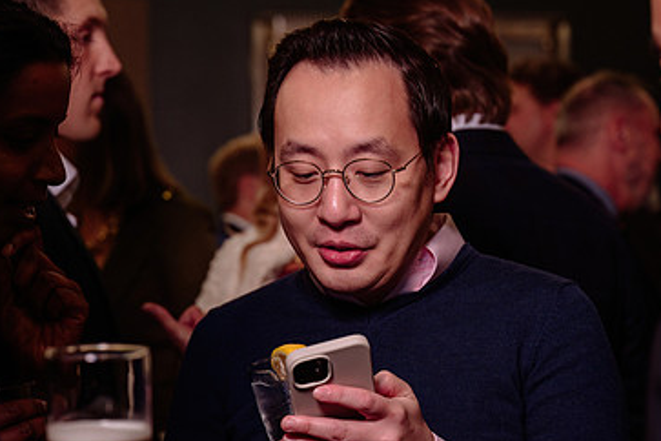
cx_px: 357
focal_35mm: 112
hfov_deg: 18.3
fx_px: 2056
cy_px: 276
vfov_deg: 12.2
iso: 800
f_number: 4
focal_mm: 70
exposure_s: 1/100
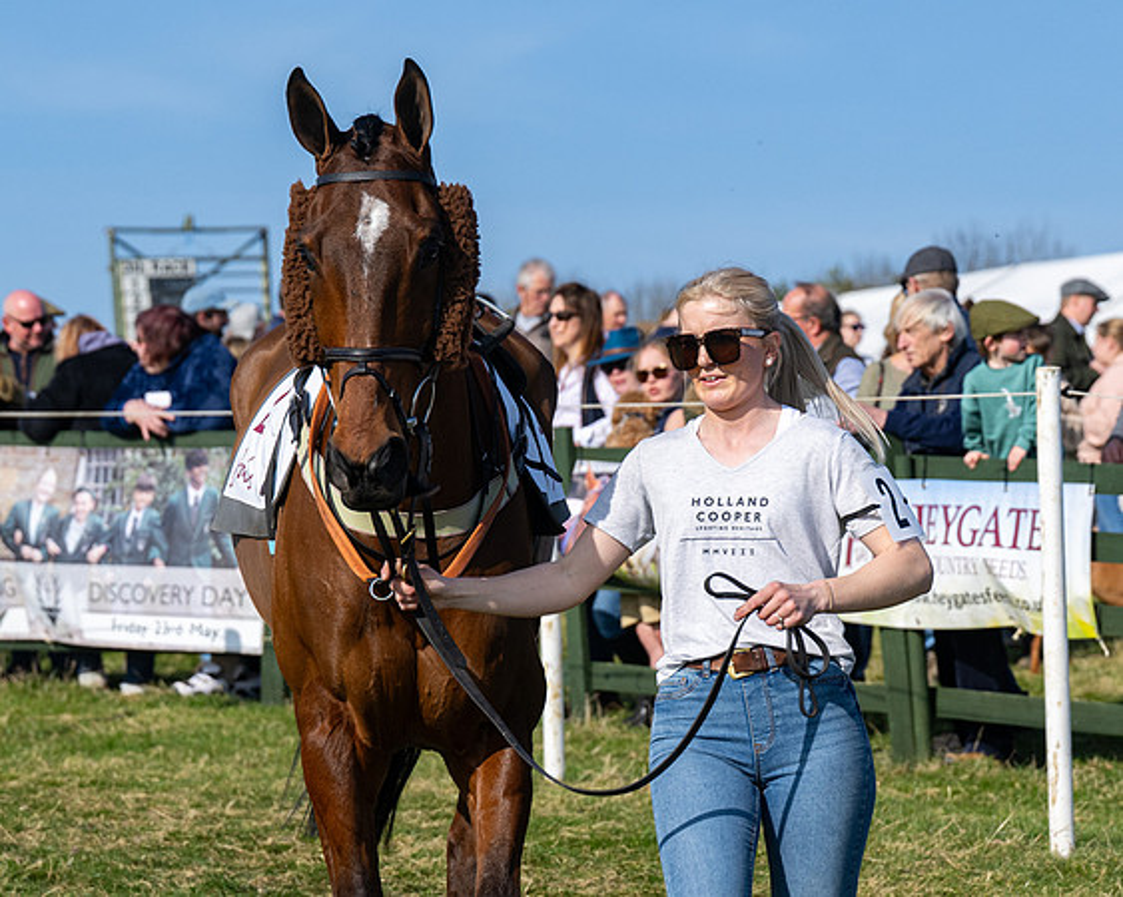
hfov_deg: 12.1
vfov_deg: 9.7
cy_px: 383
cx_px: 621
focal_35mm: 160
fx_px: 5301
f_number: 4
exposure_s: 1/4000
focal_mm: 82
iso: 200
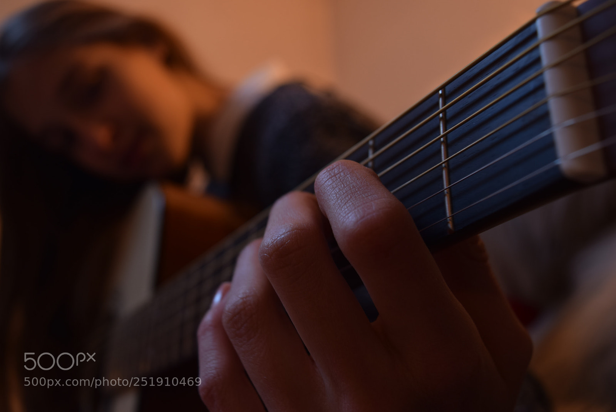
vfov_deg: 35.6
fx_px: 642
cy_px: 206
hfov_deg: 51.2
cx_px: 308
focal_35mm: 38
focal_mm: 25
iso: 100
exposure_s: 1/13
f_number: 5
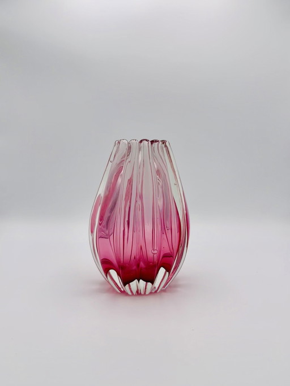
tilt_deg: -6.0
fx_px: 268
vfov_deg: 71.6
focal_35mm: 24
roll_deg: -0.7
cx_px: 145
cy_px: 193
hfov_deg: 56.8
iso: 80
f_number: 1.78
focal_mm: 6.86
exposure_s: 1/4762
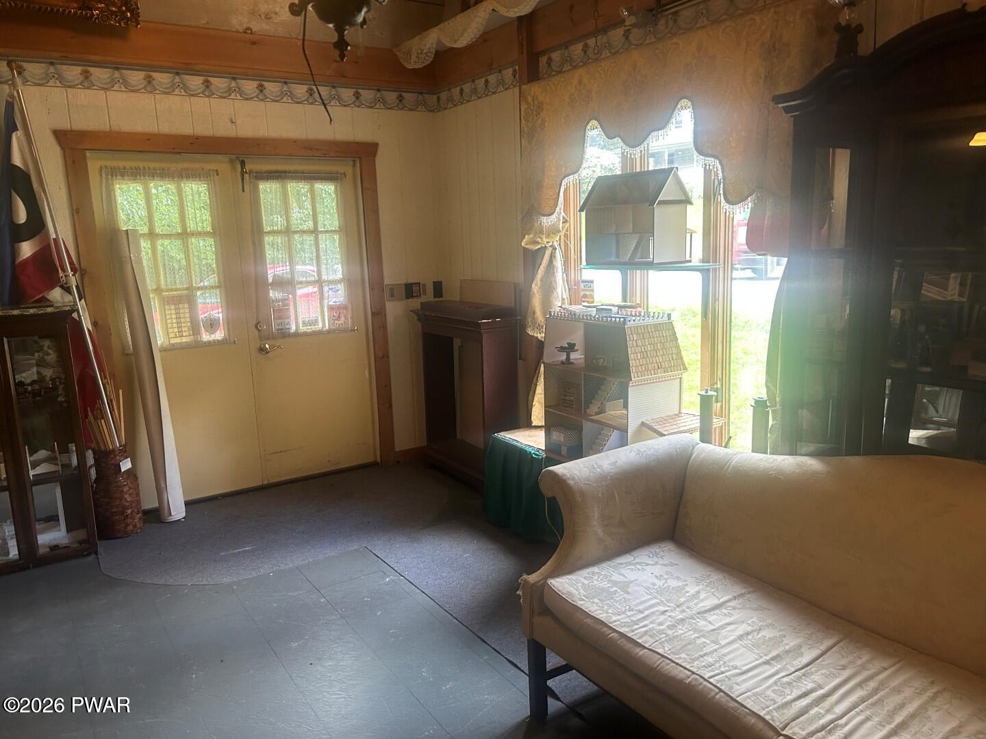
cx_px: 493
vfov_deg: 53.1
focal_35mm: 26
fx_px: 741
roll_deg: +2.4
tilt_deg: -9.9
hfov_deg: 67.3
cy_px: 370
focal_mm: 5.7
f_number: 1.5
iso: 160
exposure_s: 1/60
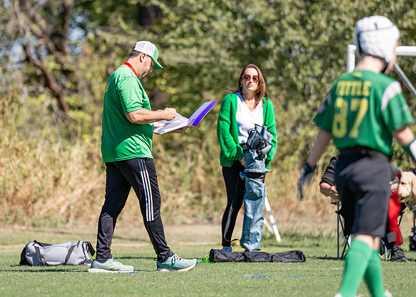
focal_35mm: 357
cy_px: 113
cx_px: 162
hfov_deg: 5.7
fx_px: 4211
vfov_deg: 4.0
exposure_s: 1/3200
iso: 200
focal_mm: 200
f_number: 2.8
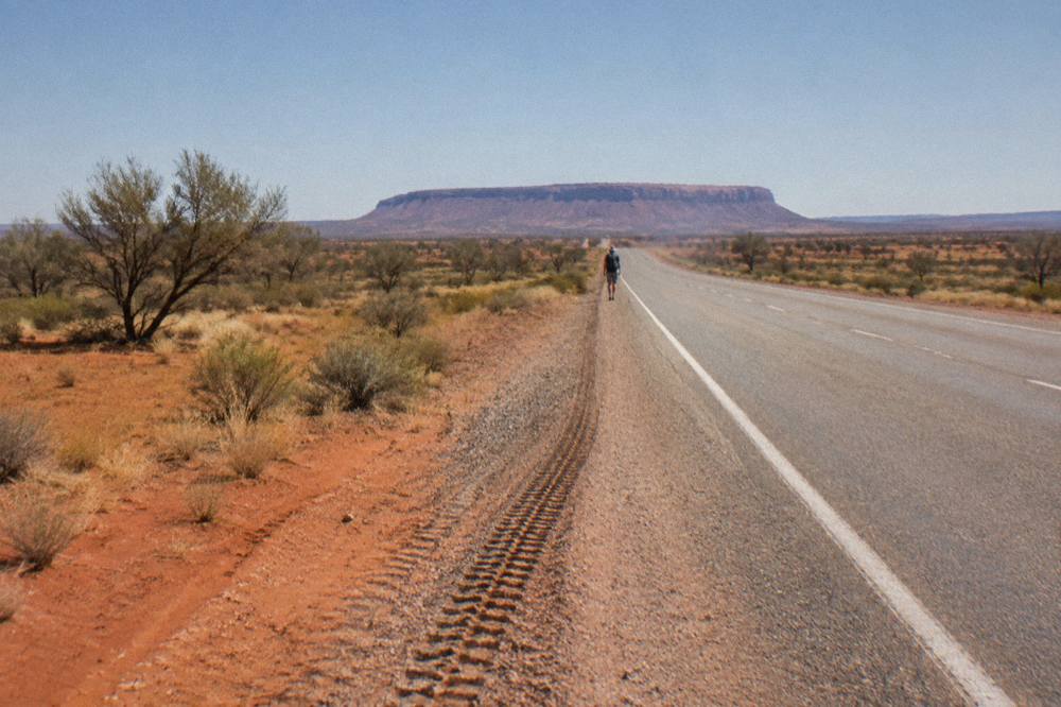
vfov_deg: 33.4
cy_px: 354
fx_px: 1178
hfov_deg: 48.5
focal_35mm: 40
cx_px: 530
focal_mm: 40
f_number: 5.6
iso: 320
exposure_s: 1/1600
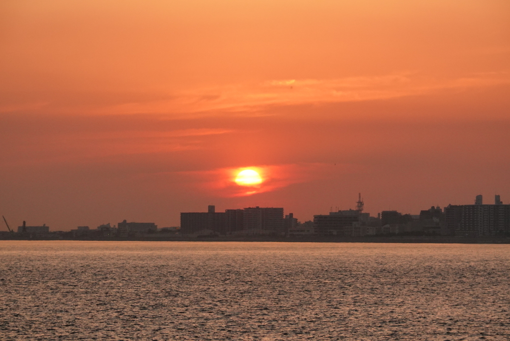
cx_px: 255
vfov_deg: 6.9
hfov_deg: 10.3
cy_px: 170
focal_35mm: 200
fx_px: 2835
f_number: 11
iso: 1000
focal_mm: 72
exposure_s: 1/400
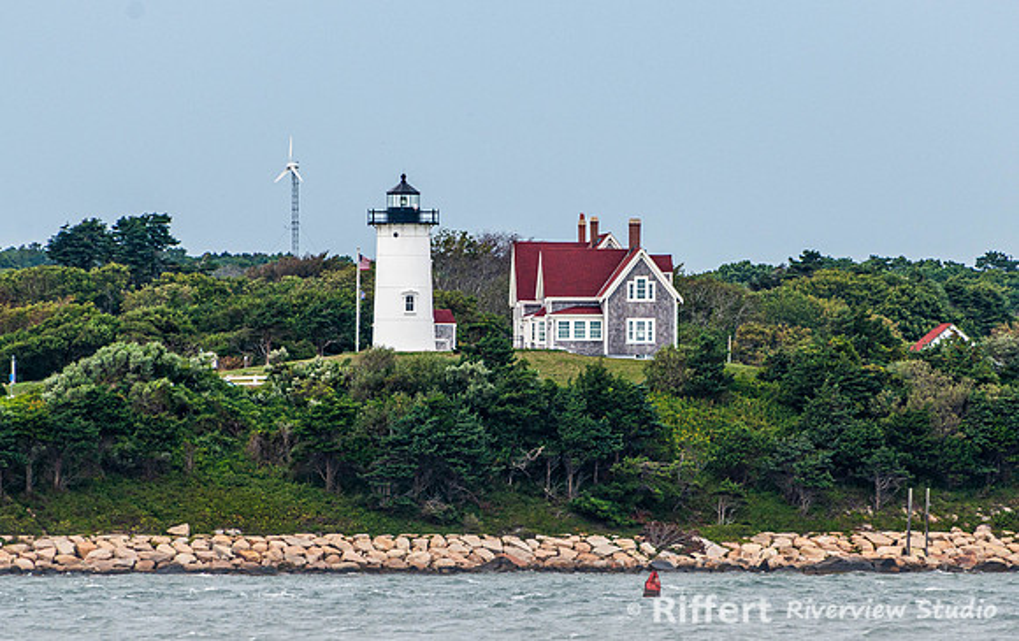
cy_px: 315
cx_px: 567
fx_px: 14950
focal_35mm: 537
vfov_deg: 2.5
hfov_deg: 3.9
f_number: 8
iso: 220
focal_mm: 300
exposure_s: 1/320
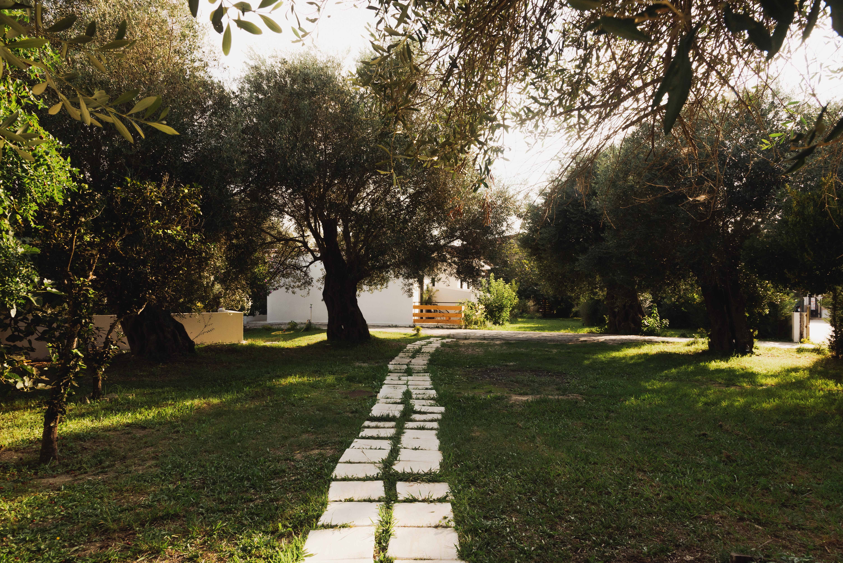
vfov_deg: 53.2
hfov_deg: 73.7
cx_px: 422
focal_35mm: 24
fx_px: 562
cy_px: 282
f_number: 10
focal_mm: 24
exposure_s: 1/200
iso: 400
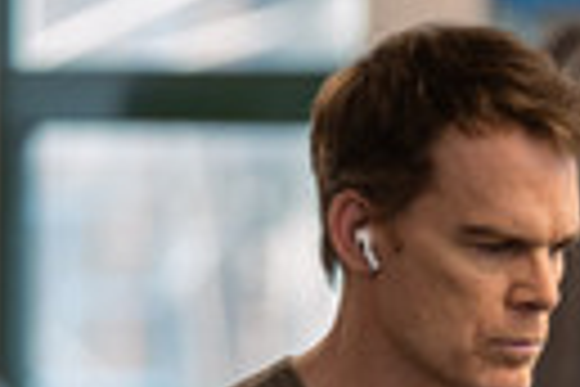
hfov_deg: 4.0
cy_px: 637
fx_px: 8361
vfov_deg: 2.6
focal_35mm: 519
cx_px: 665
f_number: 2.8
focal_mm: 134
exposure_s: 1/200
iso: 1250
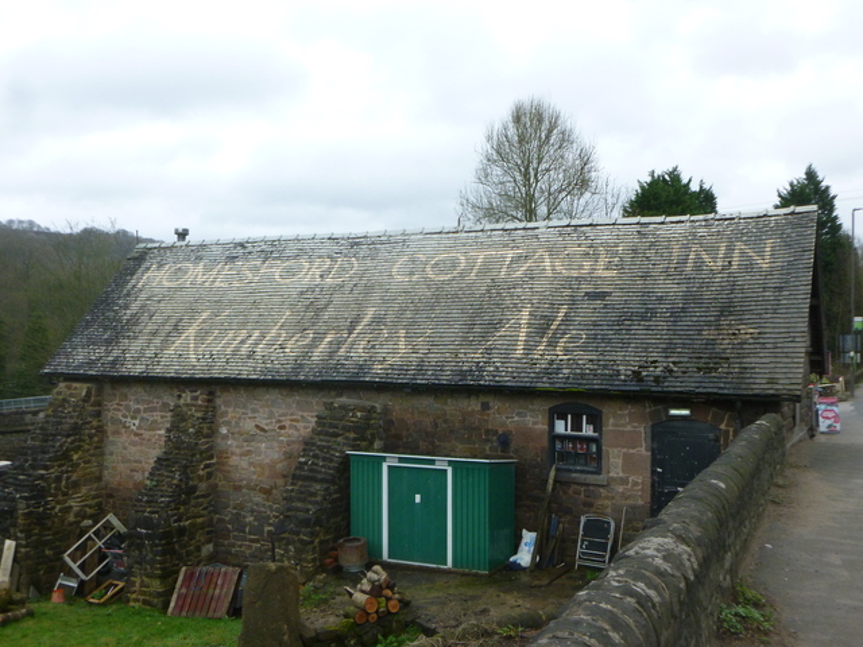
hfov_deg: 51.4
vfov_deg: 39.7
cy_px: 324
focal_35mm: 36
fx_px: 898
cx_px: 432
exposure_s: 1/500
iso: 250
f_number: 3.6
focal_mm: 6.5
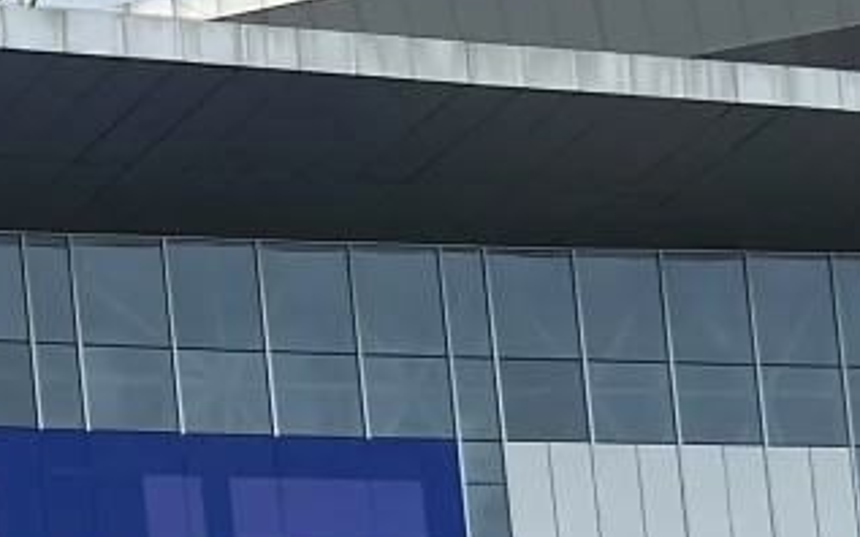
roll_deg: +5.5
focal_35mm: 231
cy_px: 1041
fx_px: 5413
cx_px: -600
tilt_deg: +5.2
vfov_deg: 5.6
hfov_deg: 8.8
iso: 64
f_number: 1.78
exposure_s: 1/1475
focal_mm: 6.86
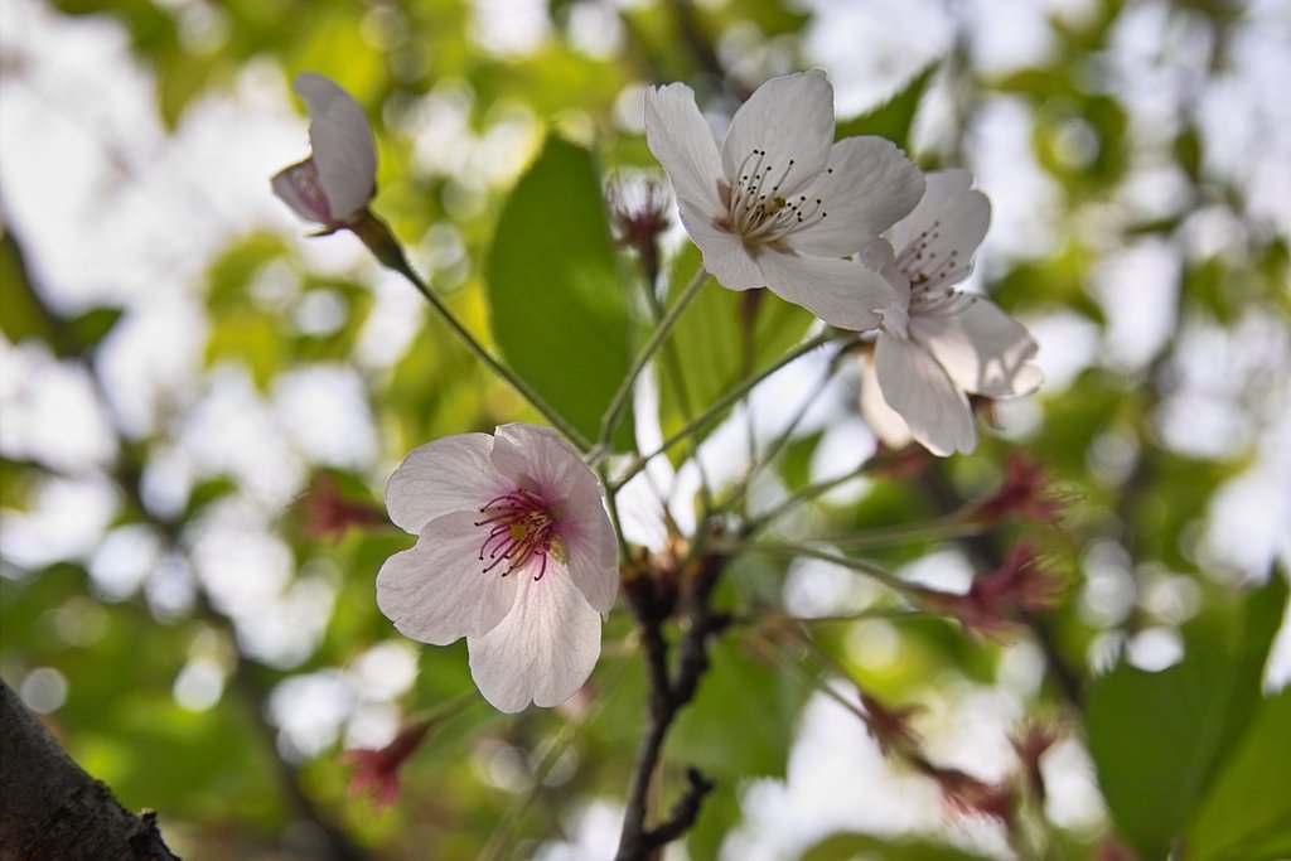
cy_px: 430
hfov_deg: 26.0
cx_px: 646
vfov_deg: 17.5
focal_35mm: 78
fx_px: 2797
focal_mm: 46
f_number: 7.1
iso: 100
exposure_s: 1/320
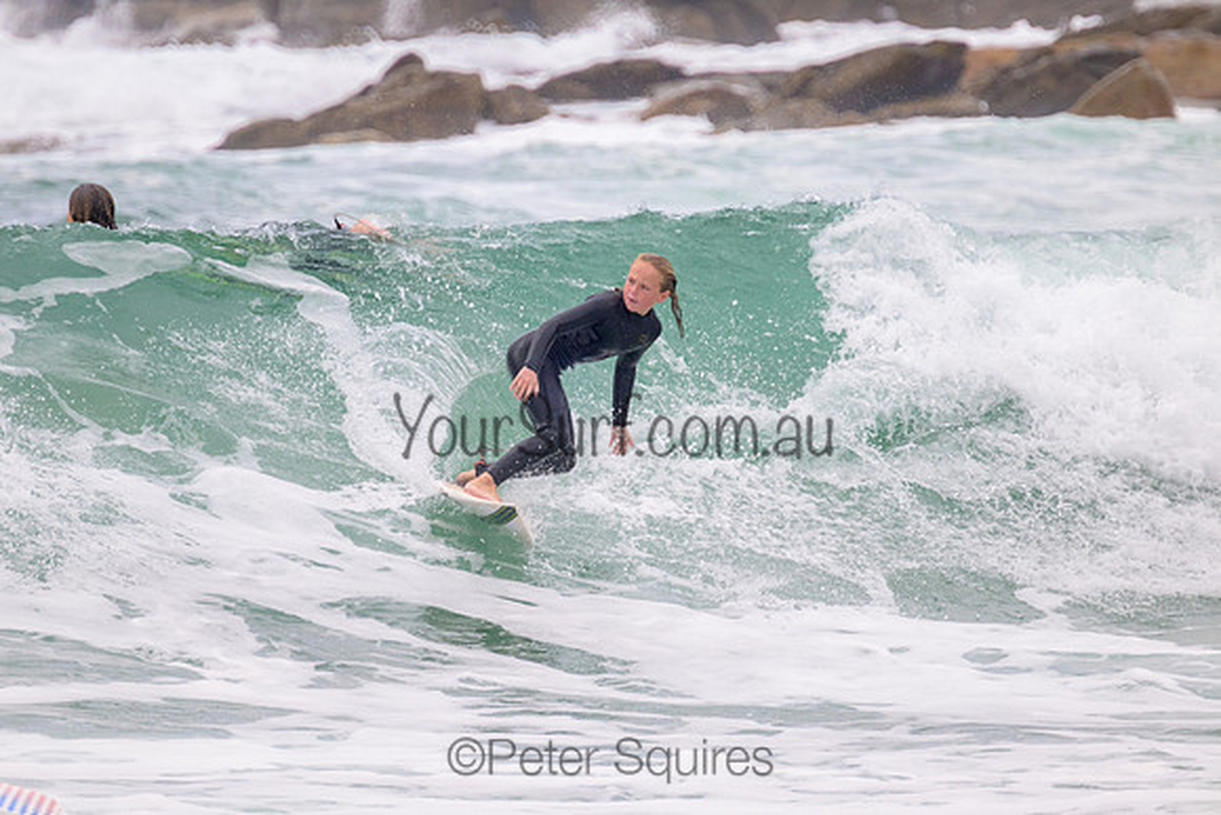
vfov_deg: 1.6
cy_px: 384
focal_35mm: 853
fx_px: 28940
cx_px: 575
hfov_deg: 2.4
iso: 1100
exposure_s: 1/1250
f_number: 11
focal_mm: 800
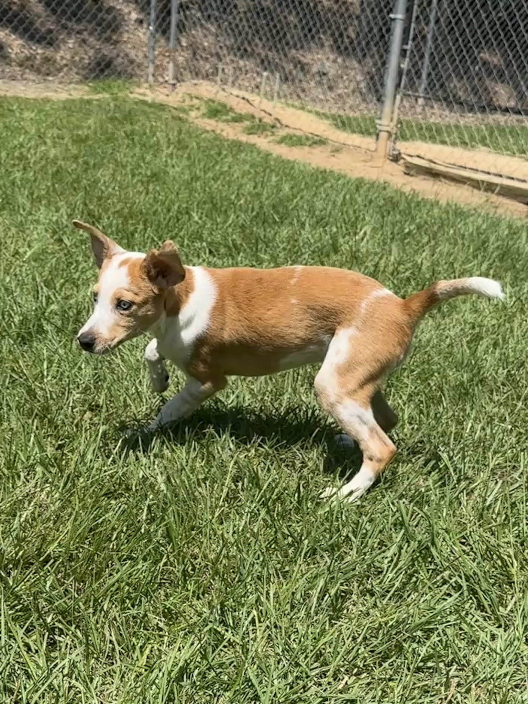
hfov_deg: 54.9
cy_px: 360
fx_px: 508
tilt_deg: -22.3
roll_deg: -7.4
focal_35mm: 25
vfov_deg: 69.4
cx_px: 267
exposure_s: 1/4016
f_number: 1.78
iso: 80
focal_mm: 6.86
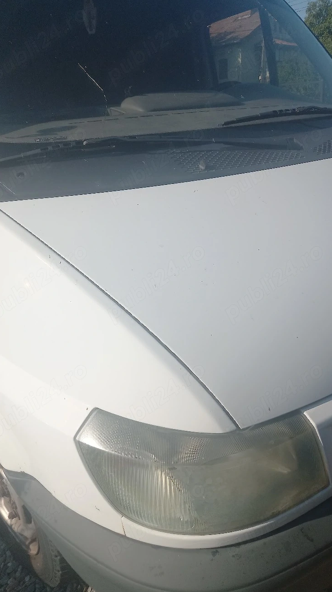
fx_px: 438
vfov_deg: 67.9
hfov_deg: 41.4
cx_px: 186
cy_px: 301
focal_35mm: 28
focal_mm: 4.6
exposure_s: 1/1250
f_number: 2
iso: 32
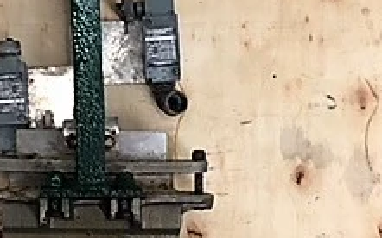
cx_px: 111
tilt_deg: -84.9
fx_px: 926
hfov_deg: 23.1
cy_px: 90
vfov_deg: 14.7
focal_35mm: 89
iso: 80
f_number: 2.2
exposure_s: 1/30
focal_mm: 4.15
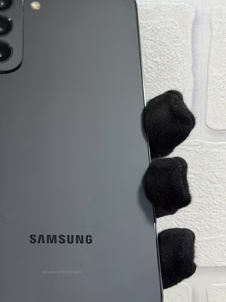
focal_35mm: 74
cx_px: 71
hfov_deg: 19.8
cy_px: 149
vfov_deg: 26.3
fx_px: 645
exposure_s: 1/50
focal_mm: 6.76
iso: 80
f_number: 1.78
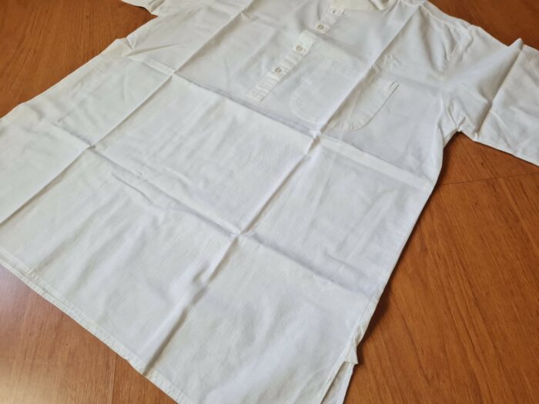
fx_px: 405
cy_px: 202
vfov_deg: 53.1
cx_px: 270
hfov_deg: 67.3
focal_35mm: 26
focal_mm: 5.4
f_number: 1.8
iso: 200
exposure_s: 1/120
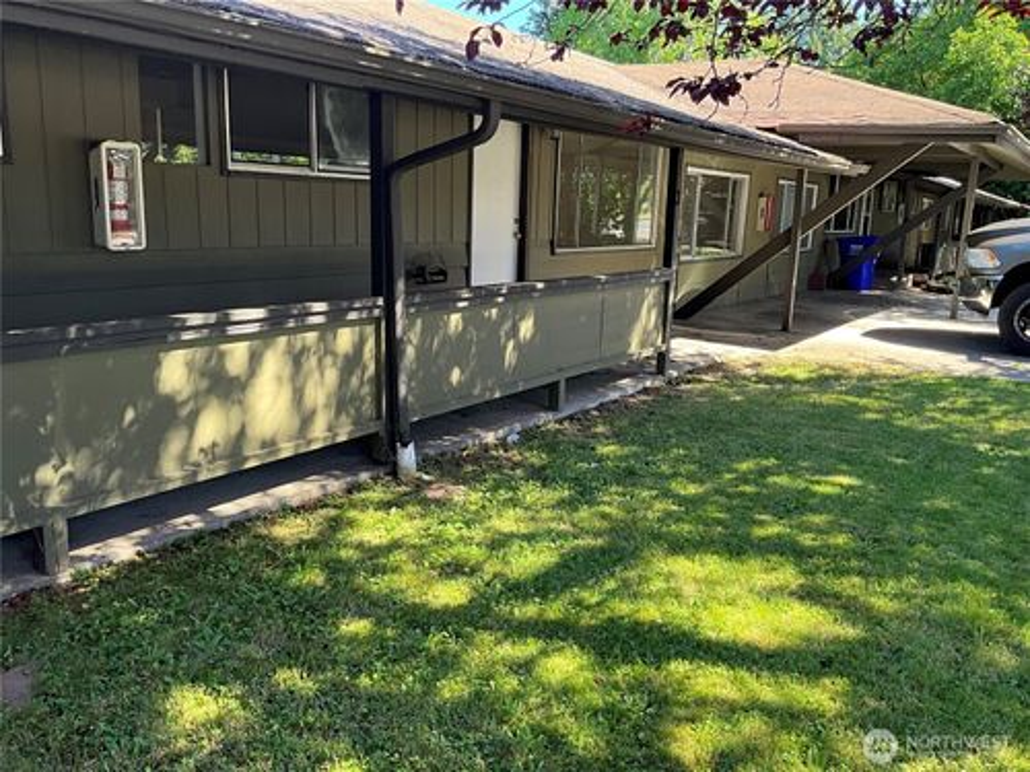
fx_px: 863
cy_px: 386
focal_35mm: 29
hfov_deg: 61.7
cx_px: 515
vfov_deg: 48.2
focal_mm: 3
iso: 32
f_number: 1.8
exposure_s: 1/125
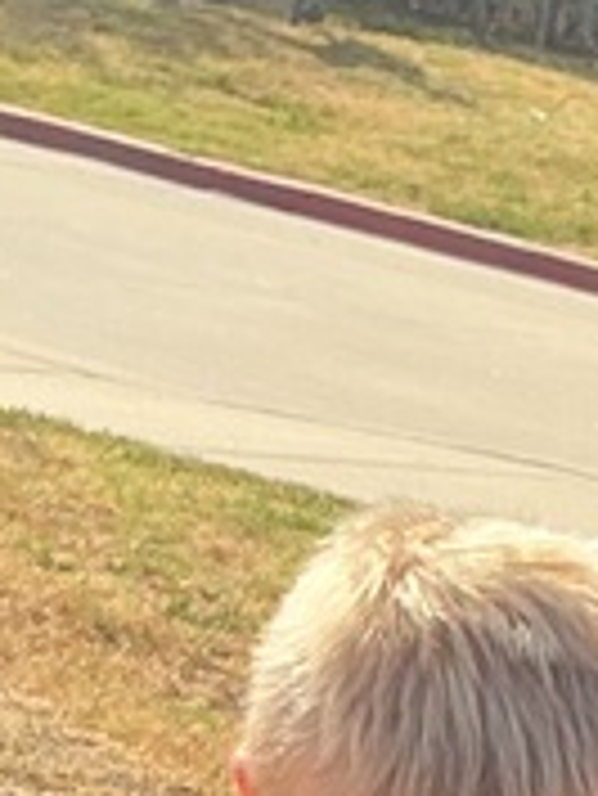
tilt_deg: -20.0
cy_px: 1507
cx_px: 1133
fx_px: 3865
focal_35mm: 168
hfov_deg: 8.5
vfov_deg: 10.9
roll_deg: -12.0
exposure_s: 1/1098
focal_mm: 3
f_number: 1.8
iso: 25
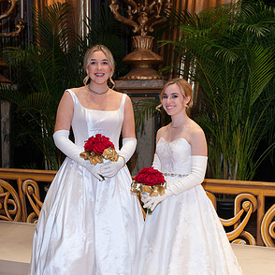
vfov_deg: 30.3
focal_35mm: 56
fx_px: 503
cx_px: 138
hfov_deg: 30.6
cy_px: 188
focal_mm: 43
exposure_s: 1/25
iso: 400
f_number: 4.5
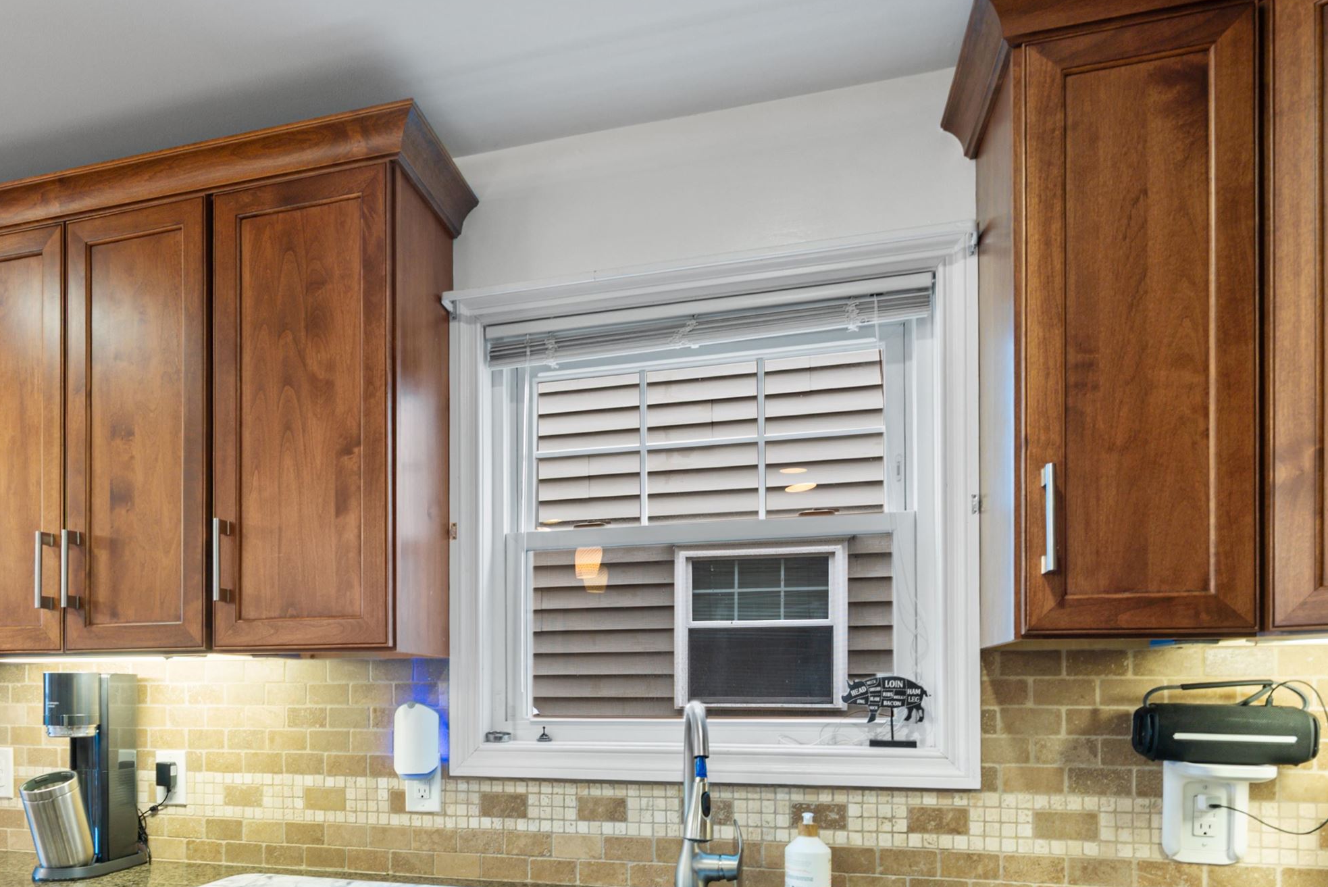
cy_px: 675
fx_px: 923
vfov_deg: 49.1
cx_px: 493
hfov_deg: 70.3
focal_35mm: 25
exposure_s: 1/1.67
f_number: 8
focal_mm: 16
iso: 100
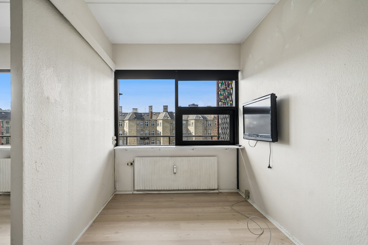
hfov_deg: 93.3
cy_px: 123
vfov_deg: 70.4
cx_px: 181
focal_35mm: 17
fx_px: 174
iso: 200
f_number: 5.6
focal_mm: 16
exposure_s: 1/100
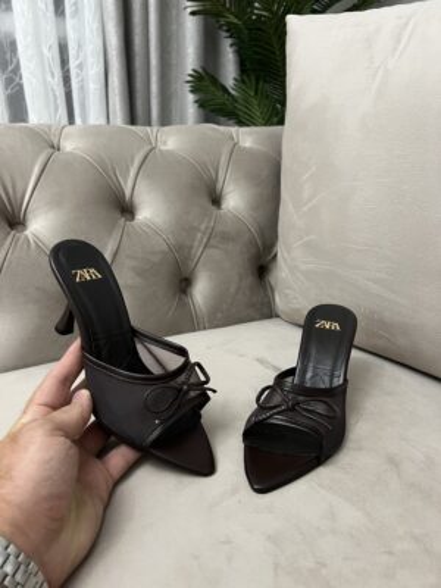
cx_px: 220
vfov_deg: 67.3
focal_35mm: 26
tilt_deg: -18.6
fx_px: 442
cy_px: 294
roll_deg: +0.8
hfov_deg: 53.1
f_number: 1.5
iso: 400
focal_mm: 5.7
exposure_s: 1/33
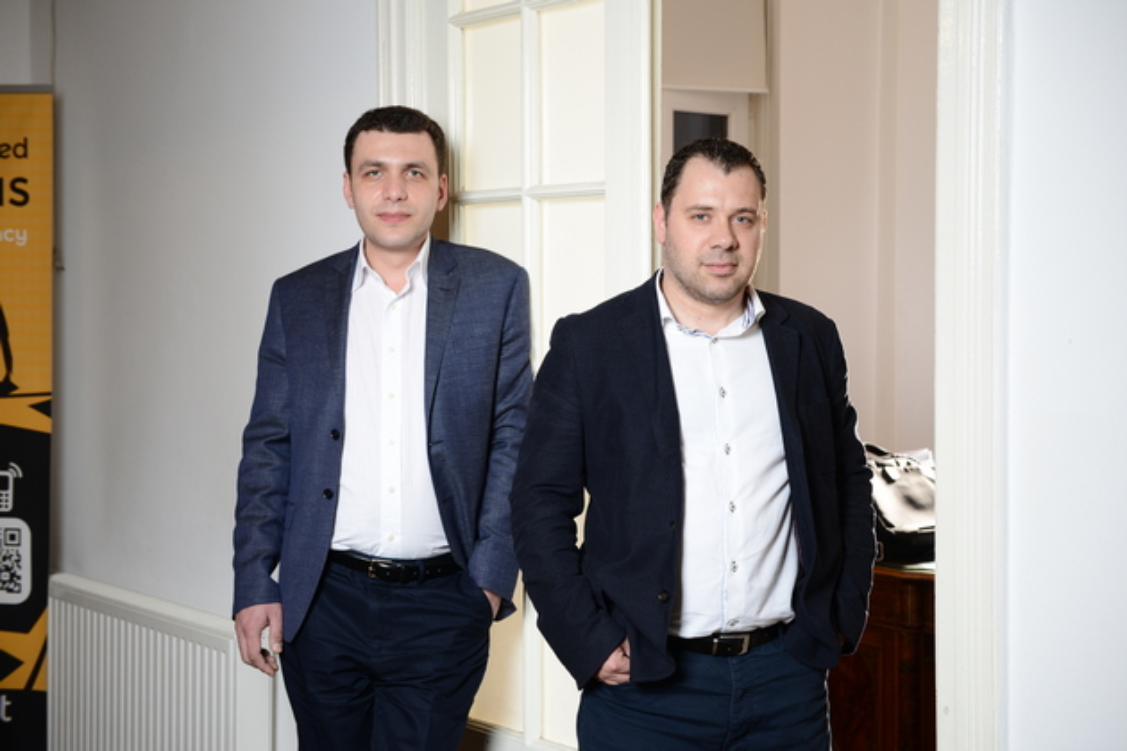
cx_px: 564
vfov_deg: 26.0
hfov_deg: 38.2
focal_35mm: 52
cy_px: 376
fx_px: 1628
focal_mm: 52
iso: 640
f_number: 6.3
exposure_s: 1/125
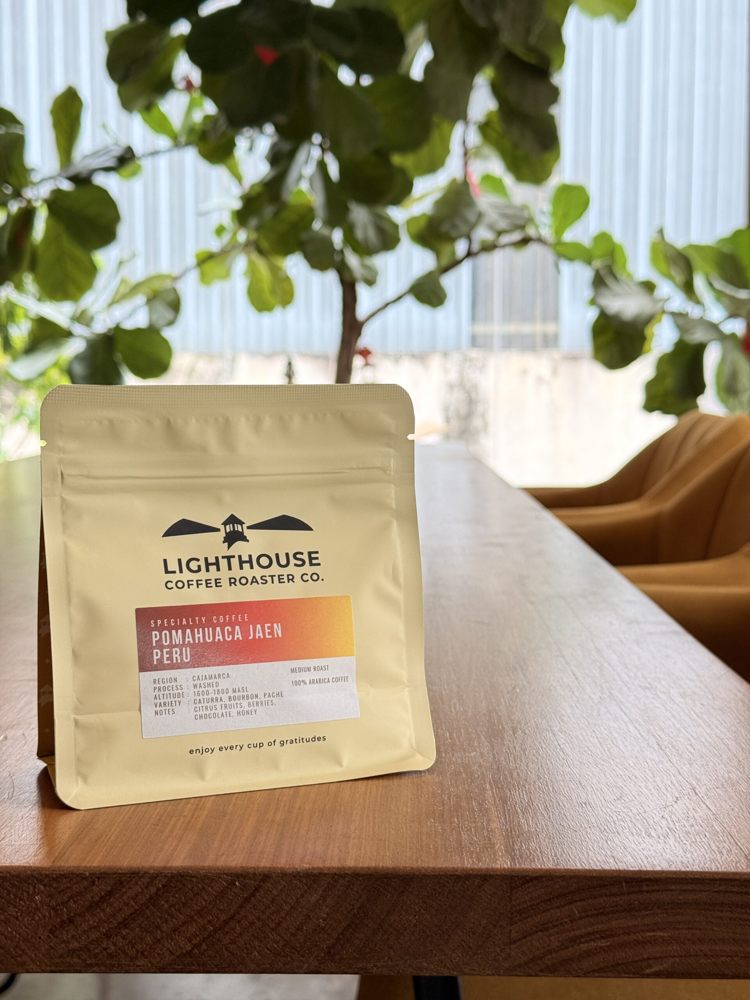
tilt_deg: -4.7
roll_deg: +0.0
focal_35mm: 48
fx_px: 1387
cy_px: 500
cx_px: 375
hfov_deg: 30.3
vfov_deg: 39.7
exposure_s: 1/100
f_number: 1.78
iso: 125
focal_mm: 6.76
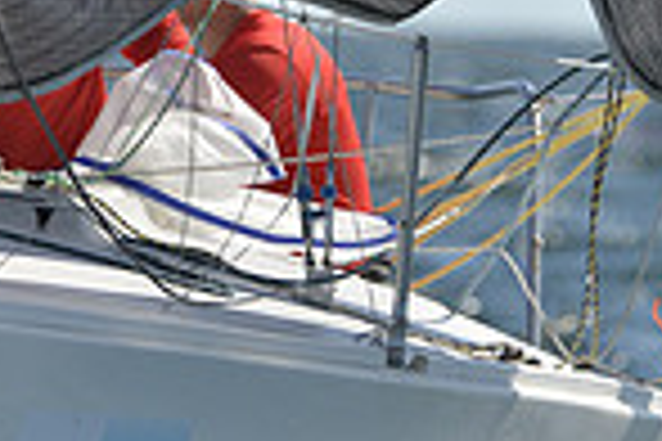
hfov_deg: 1.3
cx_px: 45
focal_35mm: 1582
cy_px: 173
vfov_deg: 0.9
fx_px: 29089
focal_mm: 400
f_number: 6.3
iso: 200
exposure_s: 1/1000
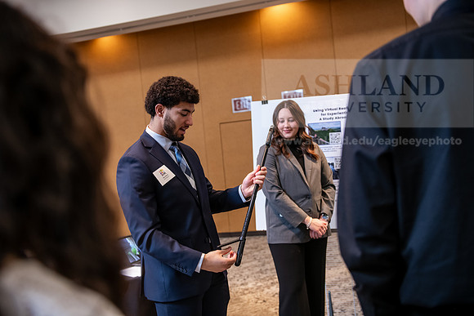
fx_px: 500
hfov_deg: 50.7
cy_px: 158
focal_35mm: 38
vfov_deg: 35.1
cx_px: 237
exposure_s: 1/160
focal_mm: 38
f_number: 3.2
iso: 2000
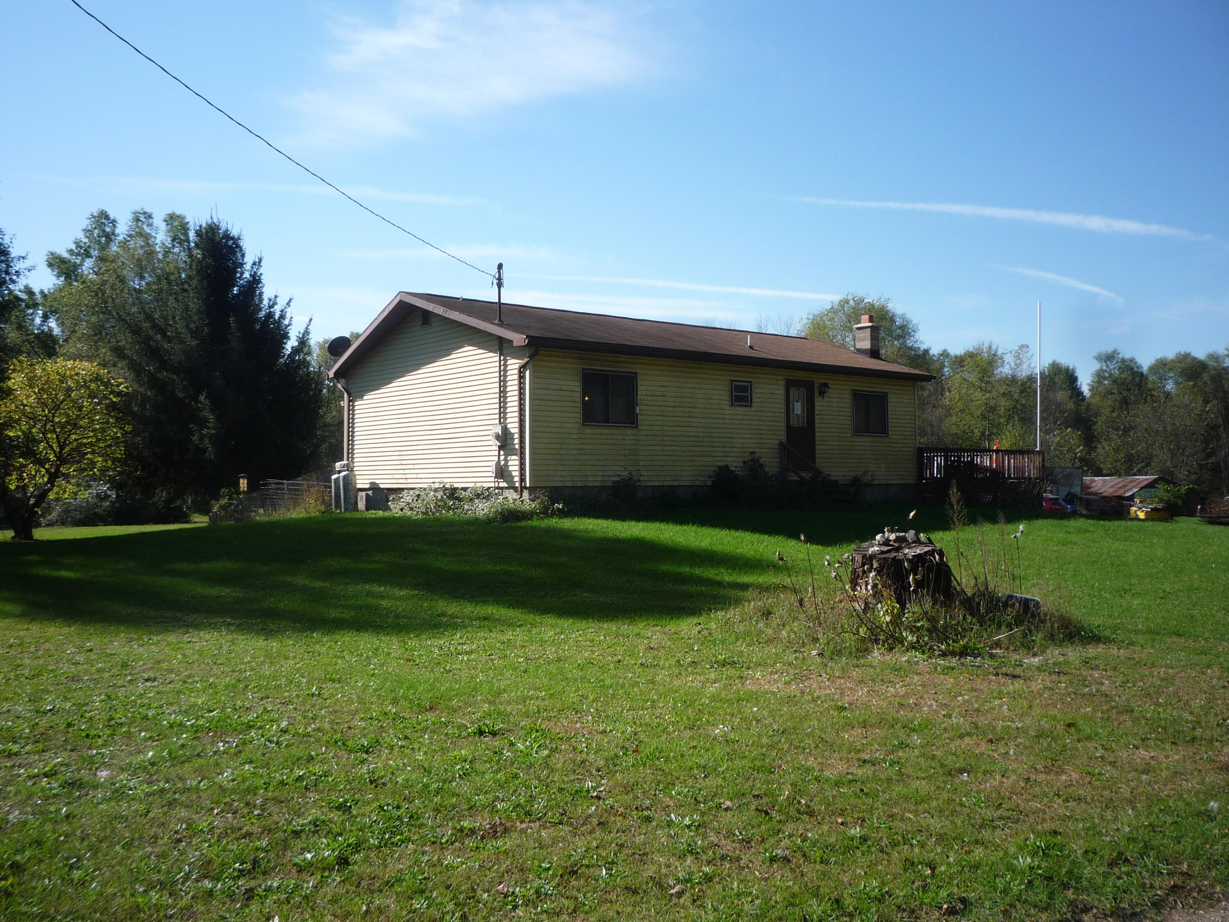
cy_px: 461
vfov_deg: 44.2
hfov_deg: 56.8
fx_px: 1136
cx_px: 614
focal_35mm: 32
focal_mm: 5.2
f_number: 4.5
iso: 100
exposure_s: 1/400
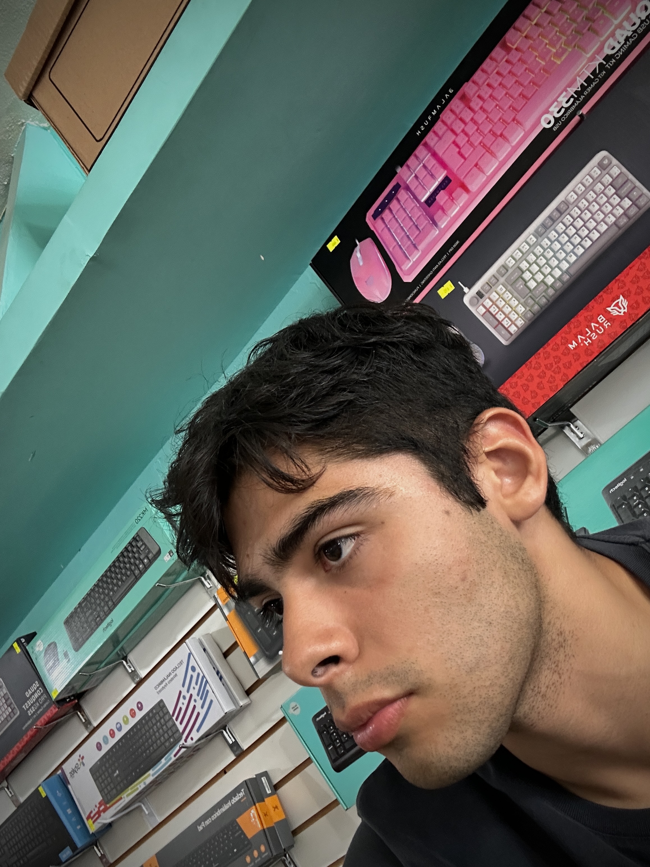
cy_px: 434
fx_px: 751
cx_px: 325
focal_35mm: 30
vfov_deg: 60.0
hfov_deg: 46.8
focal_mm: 2.69
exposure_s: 1/60
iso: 160
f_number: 1.9
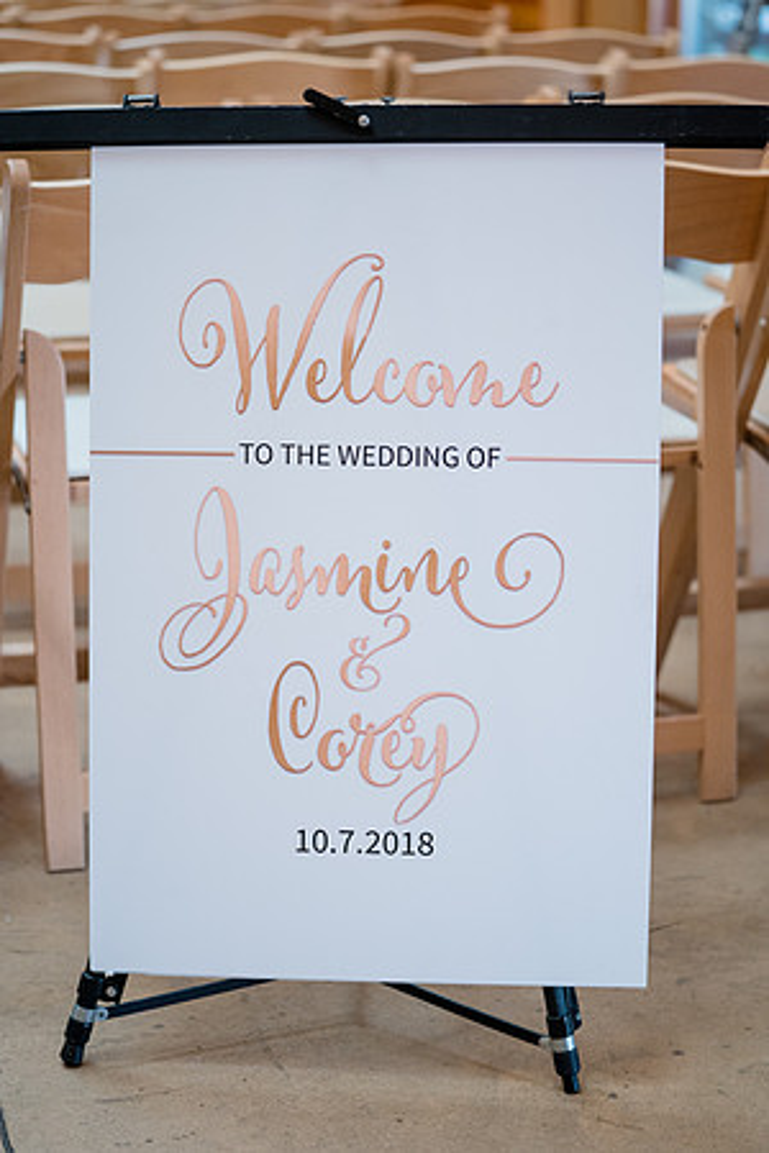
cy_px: 576
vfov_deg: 28.8
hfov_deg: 19.5
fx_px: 2243
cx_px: 384
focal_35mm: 70
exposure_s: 1/250
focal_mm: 70
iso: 2000
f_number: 2.8
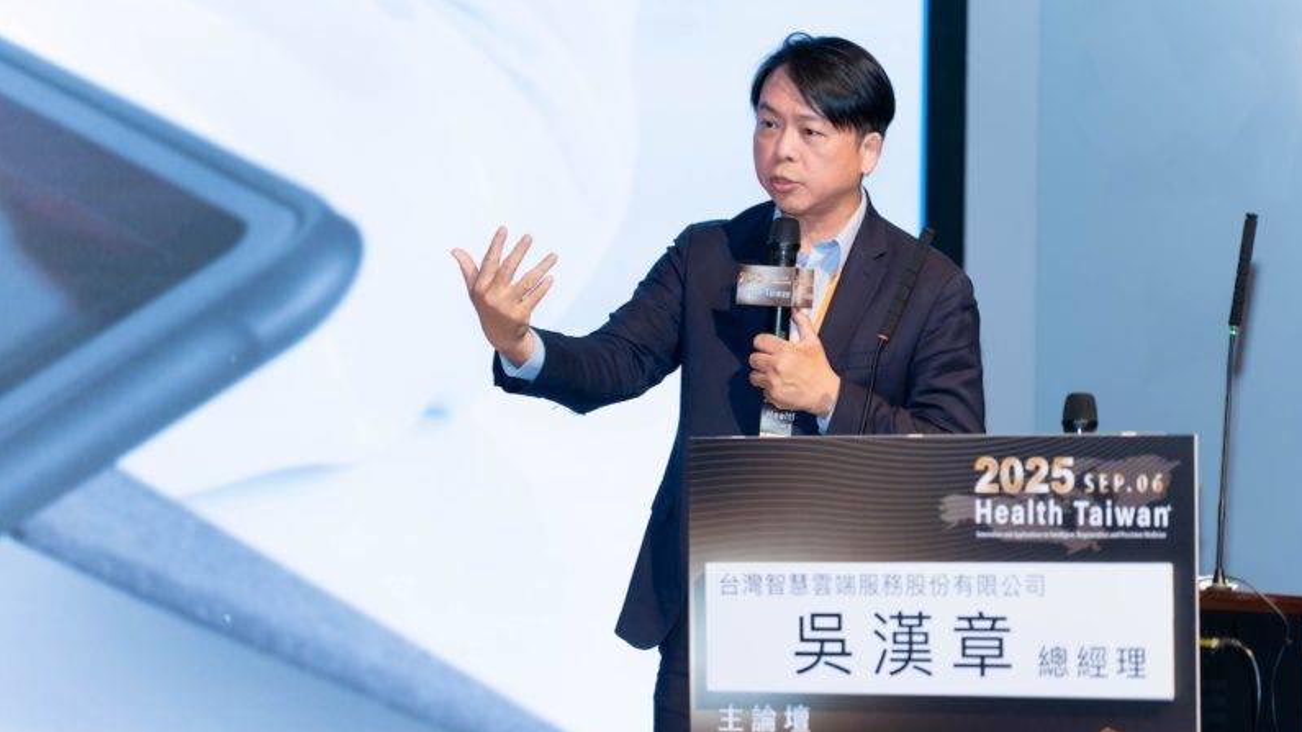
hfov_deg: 13.6
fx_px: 5454
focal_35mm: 158
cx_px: 653
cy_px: 422
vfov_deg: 7.7
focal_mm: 150
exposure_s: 1/125
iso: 500
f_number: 3.2
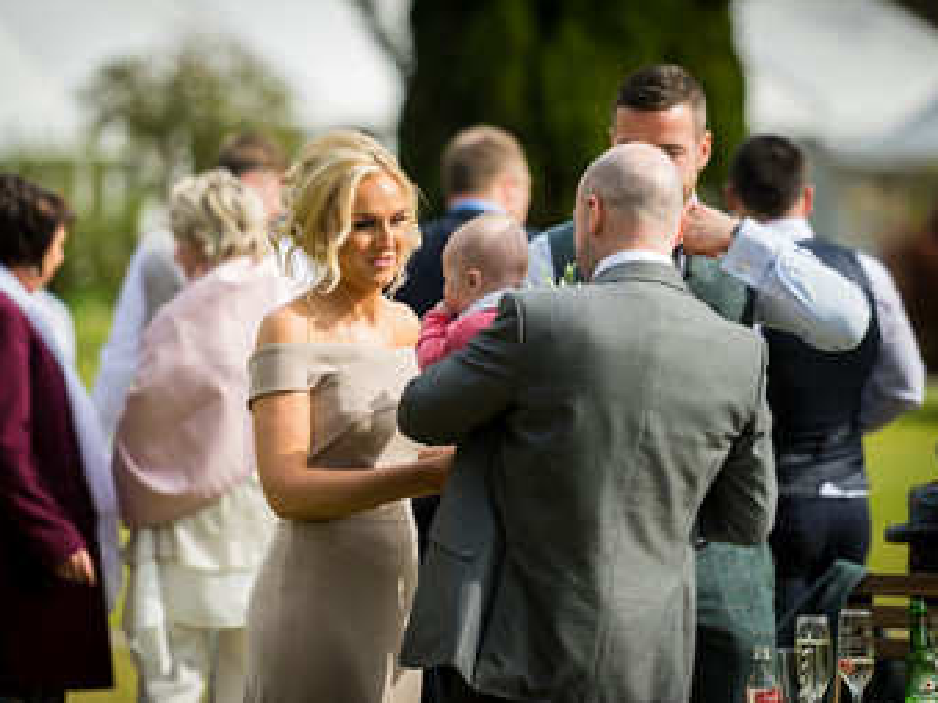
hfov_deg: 10.3
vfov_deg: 7.7
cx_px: 440
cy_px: 358
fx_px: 5228
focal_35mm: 193
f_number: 2.8
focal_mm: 170
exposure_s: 1/640
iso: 80
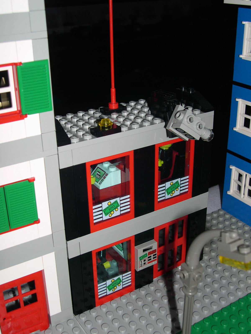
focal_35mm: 42
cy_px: 167
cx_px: 126
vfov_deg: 44.8
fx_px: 406
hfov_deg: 34.3
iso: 100
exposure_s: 1/60
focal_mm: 9
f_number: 8
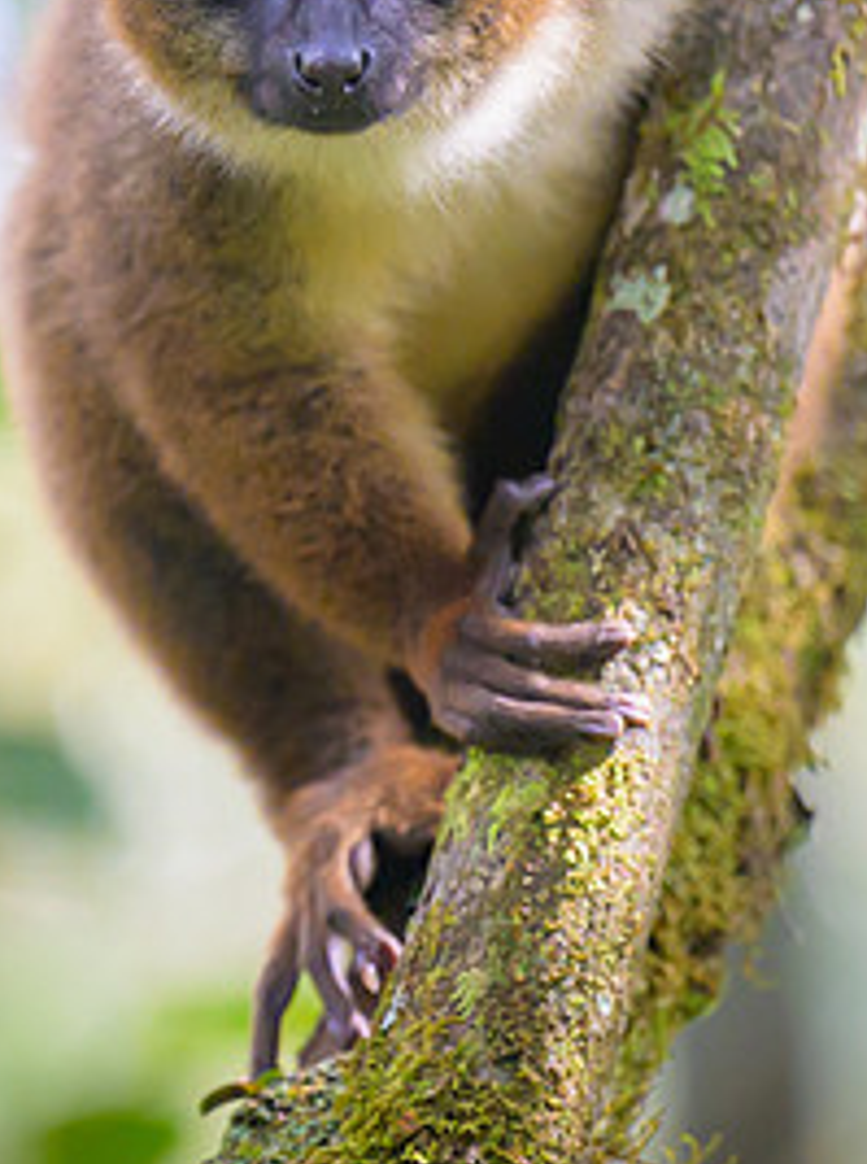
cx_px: 60
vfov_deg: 3.1
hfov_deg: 2.3
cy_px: 341
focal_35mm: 632
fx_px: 21191
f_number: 2.8
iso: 3200
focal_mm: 200
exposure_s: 1/2500
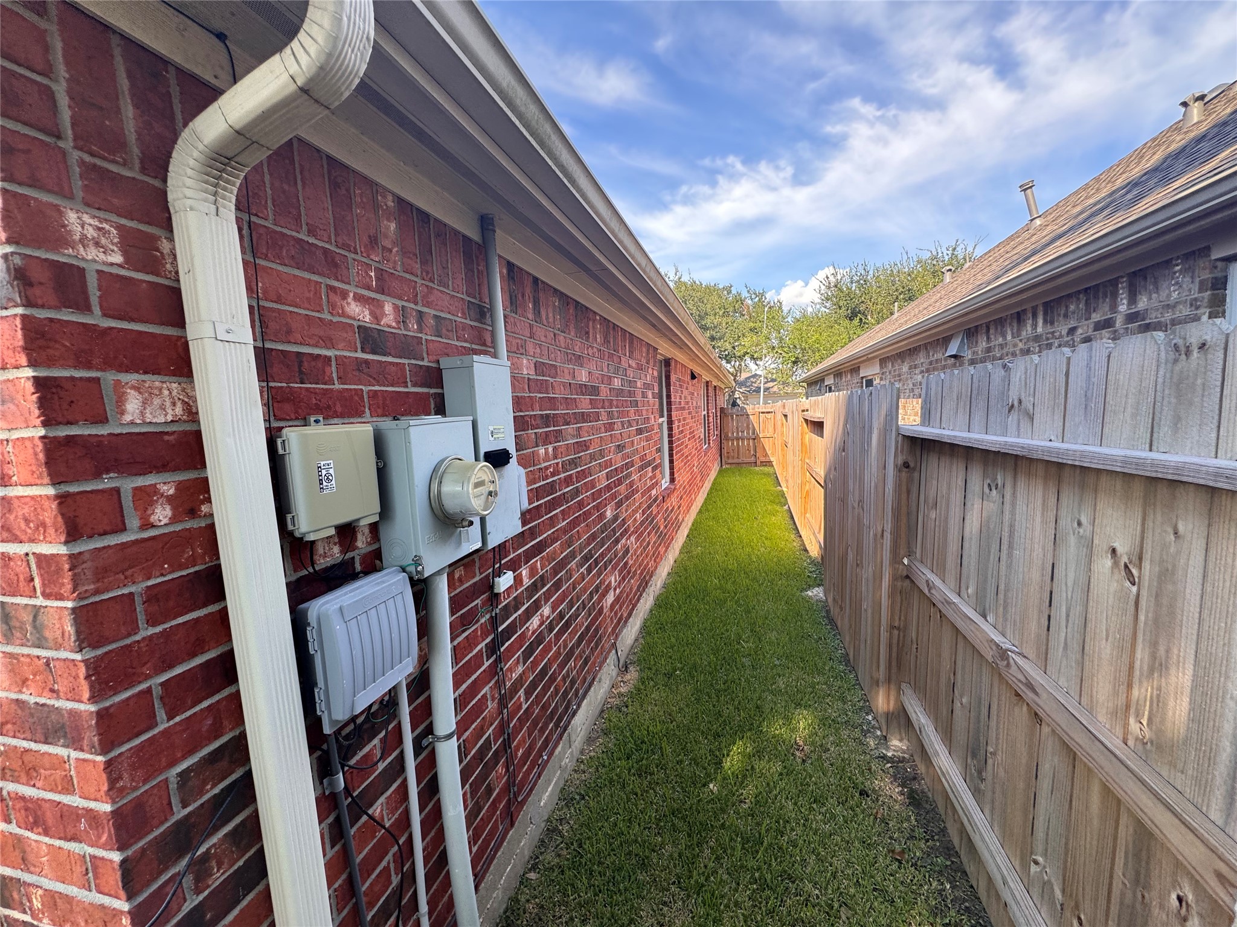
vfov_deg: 85.7
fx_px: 500
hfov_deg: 102.1
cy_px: 464
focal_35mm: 14
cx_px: 618
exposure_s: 1/182
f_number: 2.2
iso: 40
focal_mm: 2.22
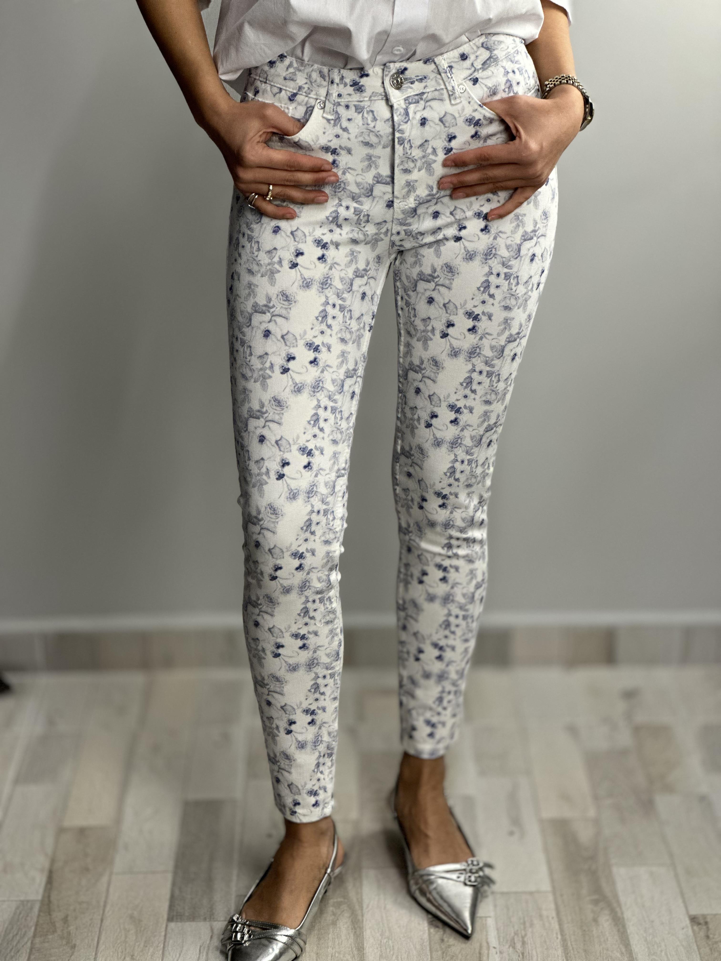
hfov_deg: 19.1
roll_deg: +0.9
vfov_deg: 25.3
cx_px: 360
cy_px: 480
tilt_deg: -18.7
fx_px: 2138
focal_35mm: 77
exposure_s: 1/100
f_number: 2.8
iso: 200
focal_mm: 9
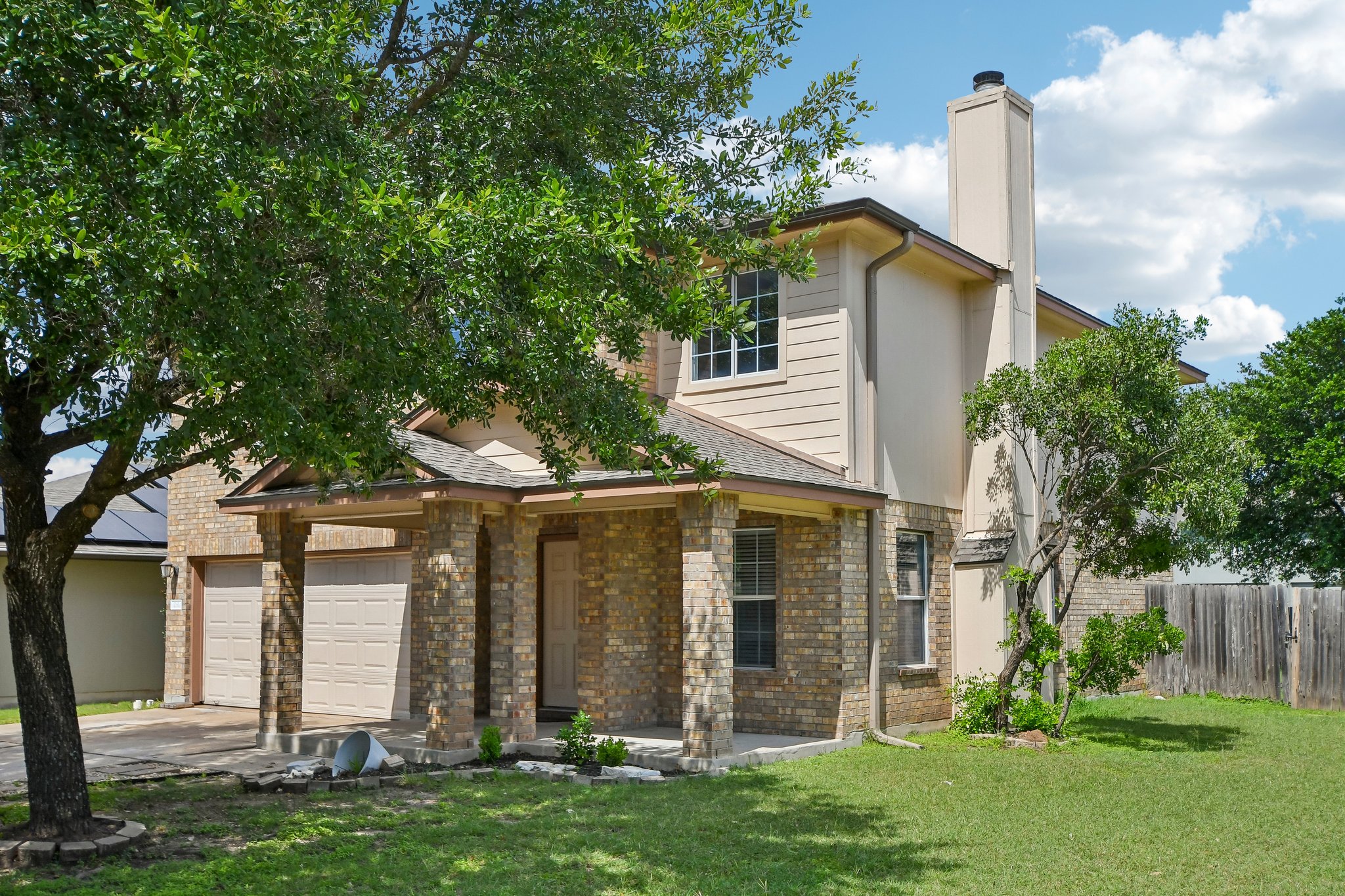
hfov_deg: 57.2
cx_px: 672
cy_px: 448
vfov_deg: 40.0
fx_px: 1233
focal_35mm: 33
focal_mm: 22
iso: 400
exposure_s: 1/2000
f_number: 8
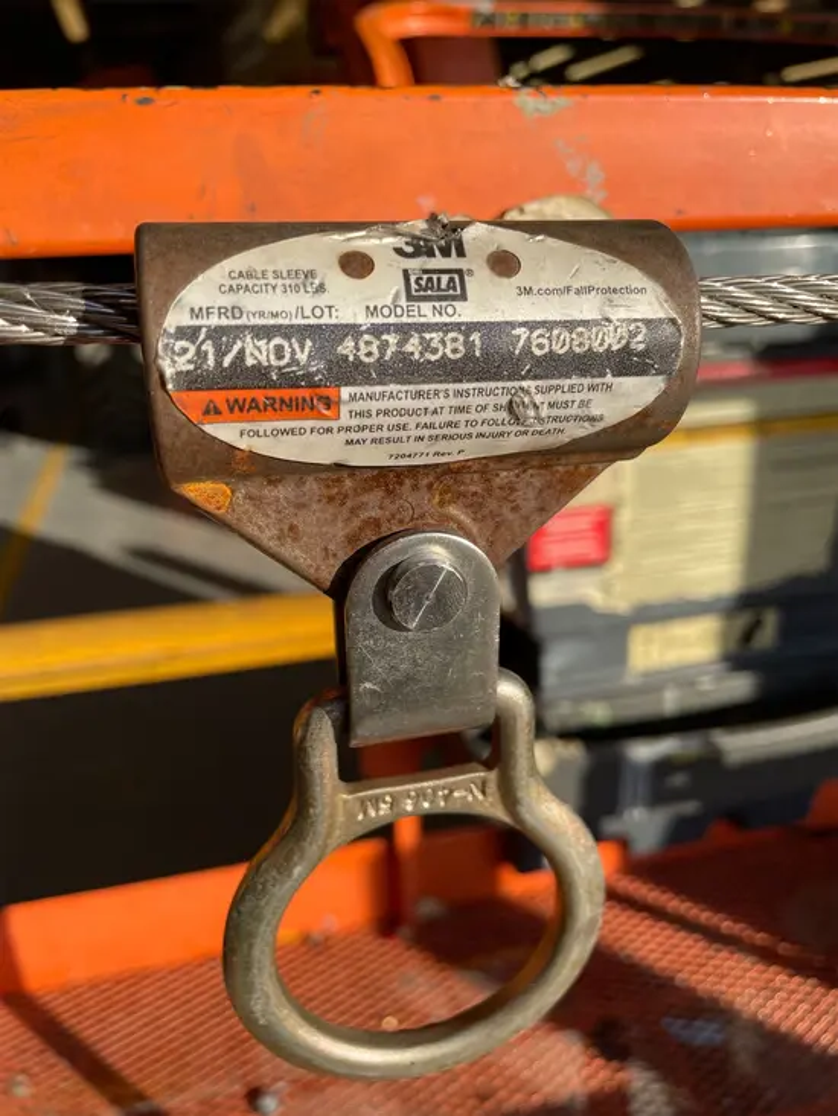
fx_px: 839
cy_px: 558
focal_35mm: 26
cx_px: 419
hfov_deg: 53.1
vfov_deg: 67.3
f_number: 1.6
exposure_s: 1/2882
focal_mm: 4.2
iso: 50
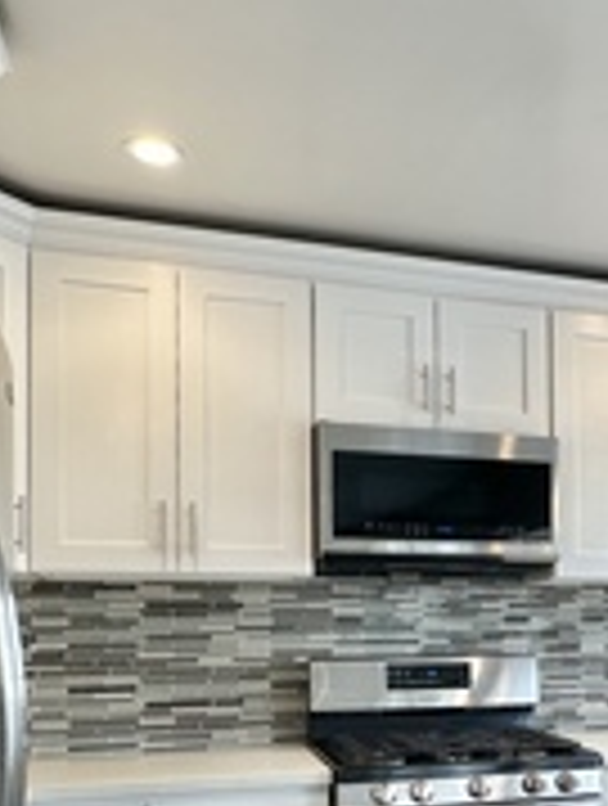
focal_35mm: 39
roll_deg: +0.3
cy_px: 639
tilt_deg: +0.7
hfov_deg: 34.8
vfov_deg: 45.5
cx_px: 552
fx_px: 910
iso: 40
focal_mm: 2.22
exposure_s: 1/120
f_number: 2.2
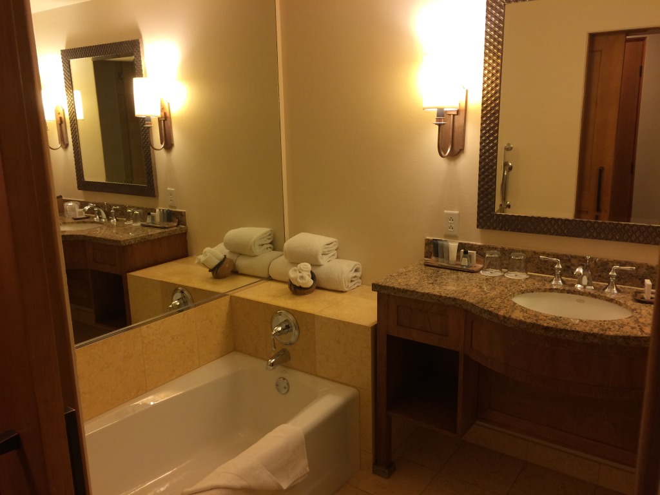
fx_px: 553
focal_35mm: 29
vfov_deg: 48.2
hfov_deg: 61.7
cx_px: 330
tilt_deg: -14.2
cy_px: 248
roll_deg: +1.4
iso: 80
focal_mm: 4.15
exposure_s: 1/30
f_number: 2.2
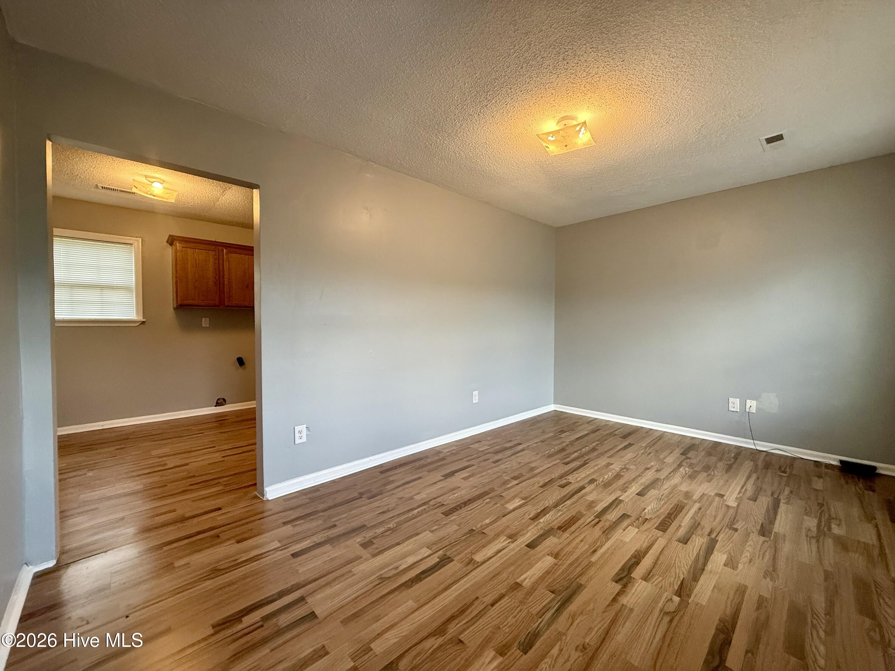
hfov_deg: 102.1
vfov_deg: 85.7
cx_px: 448
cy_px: 336
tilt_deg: -1.4
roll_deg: -0.5
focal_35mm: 14
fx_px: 362
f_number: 2.2
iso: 320
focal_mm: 2.22
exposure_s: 1/120
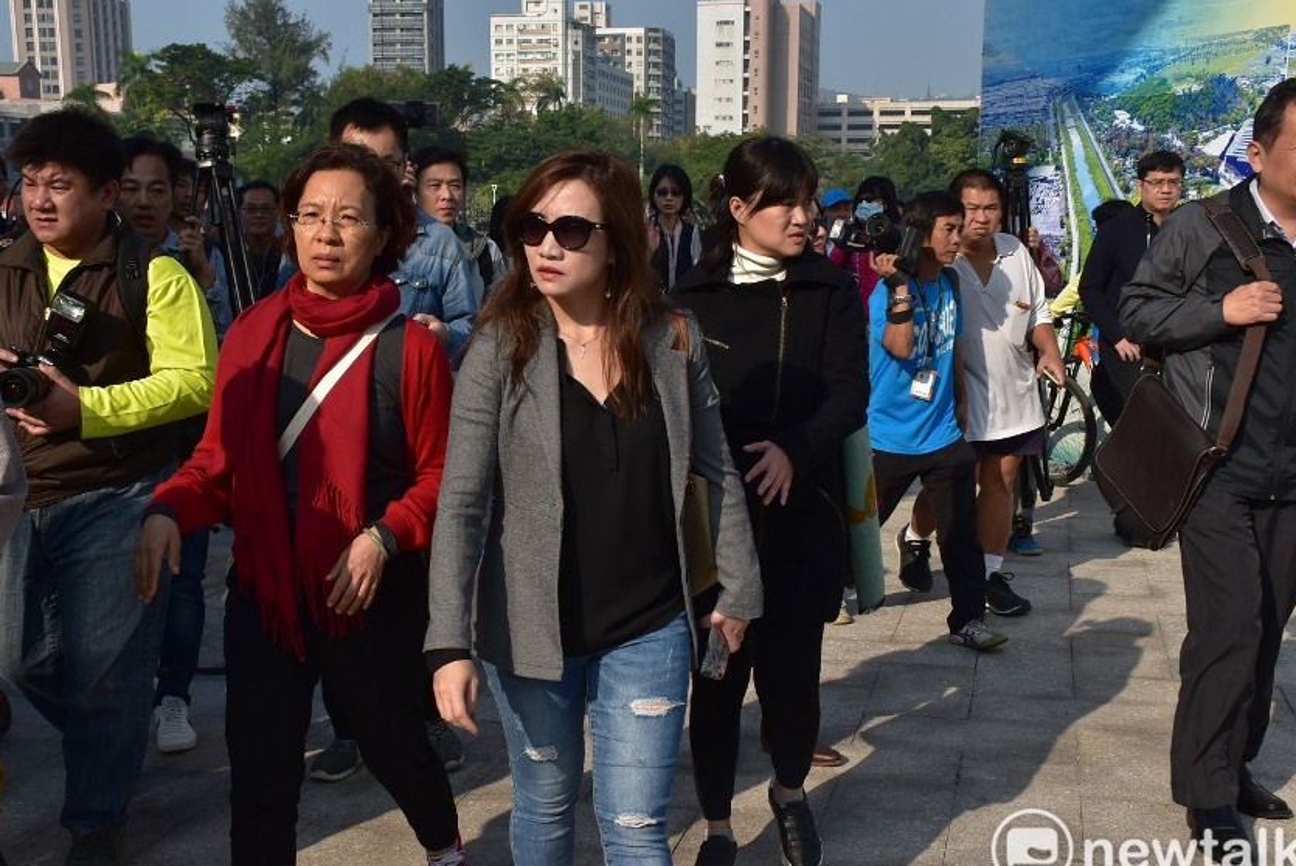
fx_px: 1693
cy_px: 449
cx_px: 639
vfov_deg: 28.7
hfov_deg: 41.9
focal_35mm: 47
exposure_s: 1/500
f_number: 11
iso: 320
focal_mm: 30
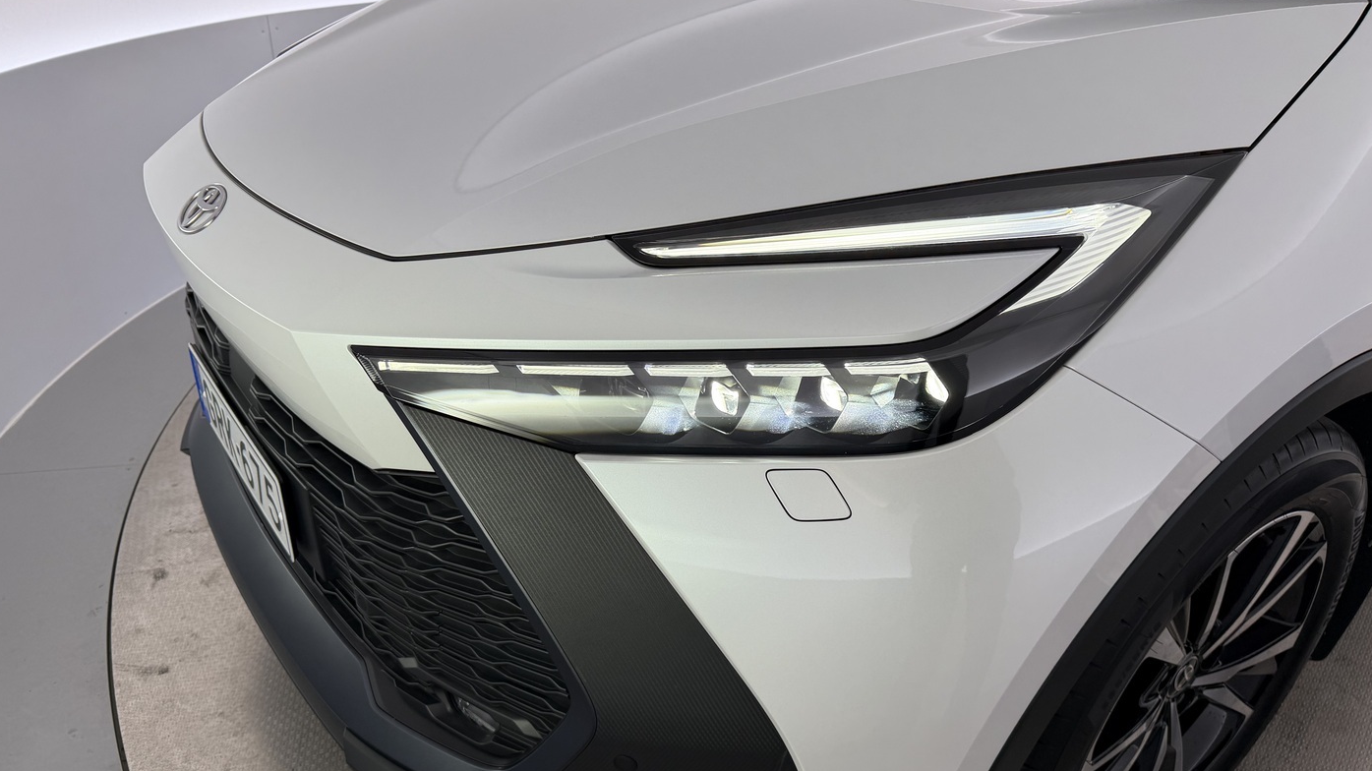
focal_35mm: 27
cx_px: 679
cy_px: 440
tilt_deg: -30.0
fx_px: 982
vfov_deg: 42.8
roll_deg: -1.8
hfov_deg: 69.9
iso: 80
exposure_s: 1/100
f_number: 1.78
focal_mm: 6.76
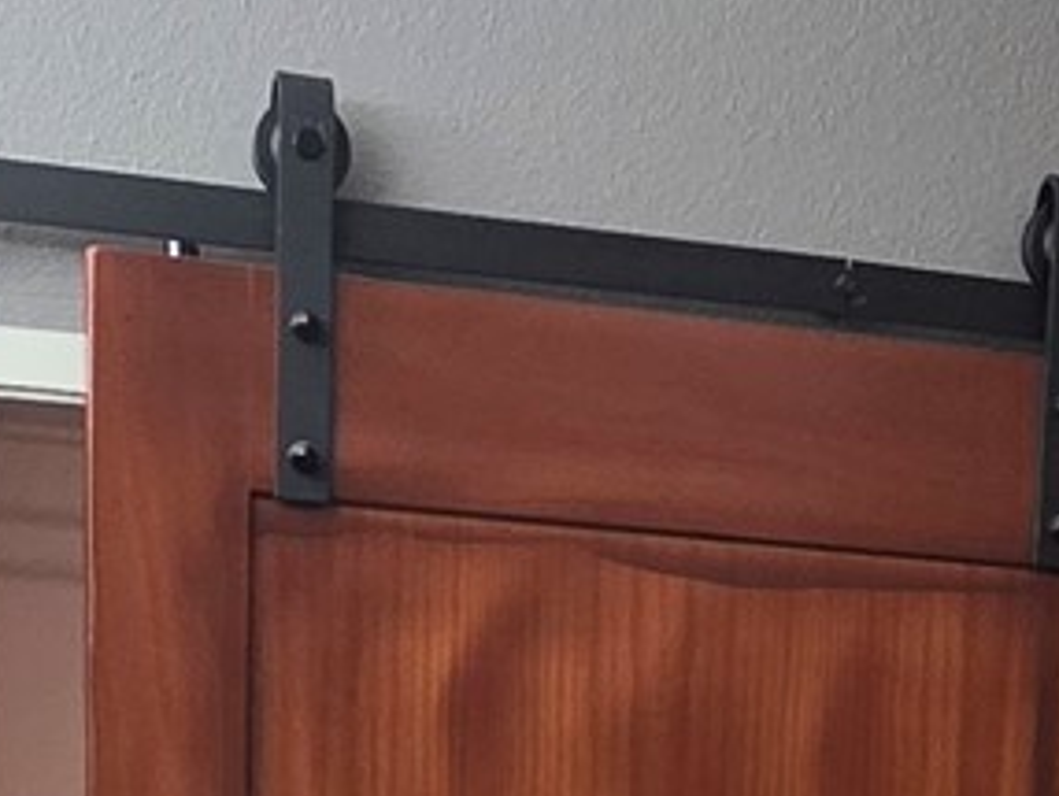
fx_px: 2848
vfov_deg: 13.3
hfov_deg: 21.0
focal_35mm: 93
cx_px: 718
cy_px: 1685
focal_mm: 2.2
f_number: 1.9
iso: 250
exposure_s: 1/120
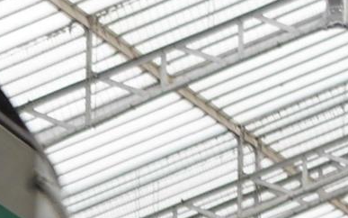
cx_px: -360
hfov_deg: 5.0
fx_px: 3889
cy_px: 600
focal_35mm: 410
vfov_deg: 3.2
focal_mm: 35
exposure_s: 1/100
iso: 200
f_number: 4.5
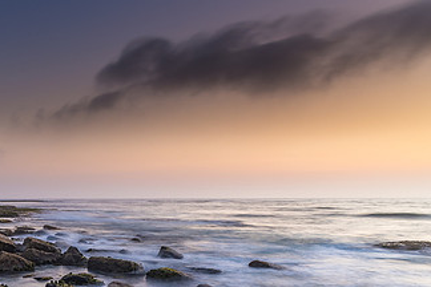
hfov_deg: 41.4
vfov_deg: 29.7
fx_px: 527
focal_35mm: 44
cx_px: 52
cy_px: 236
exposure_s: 2
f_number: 8
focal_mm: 16
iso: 100
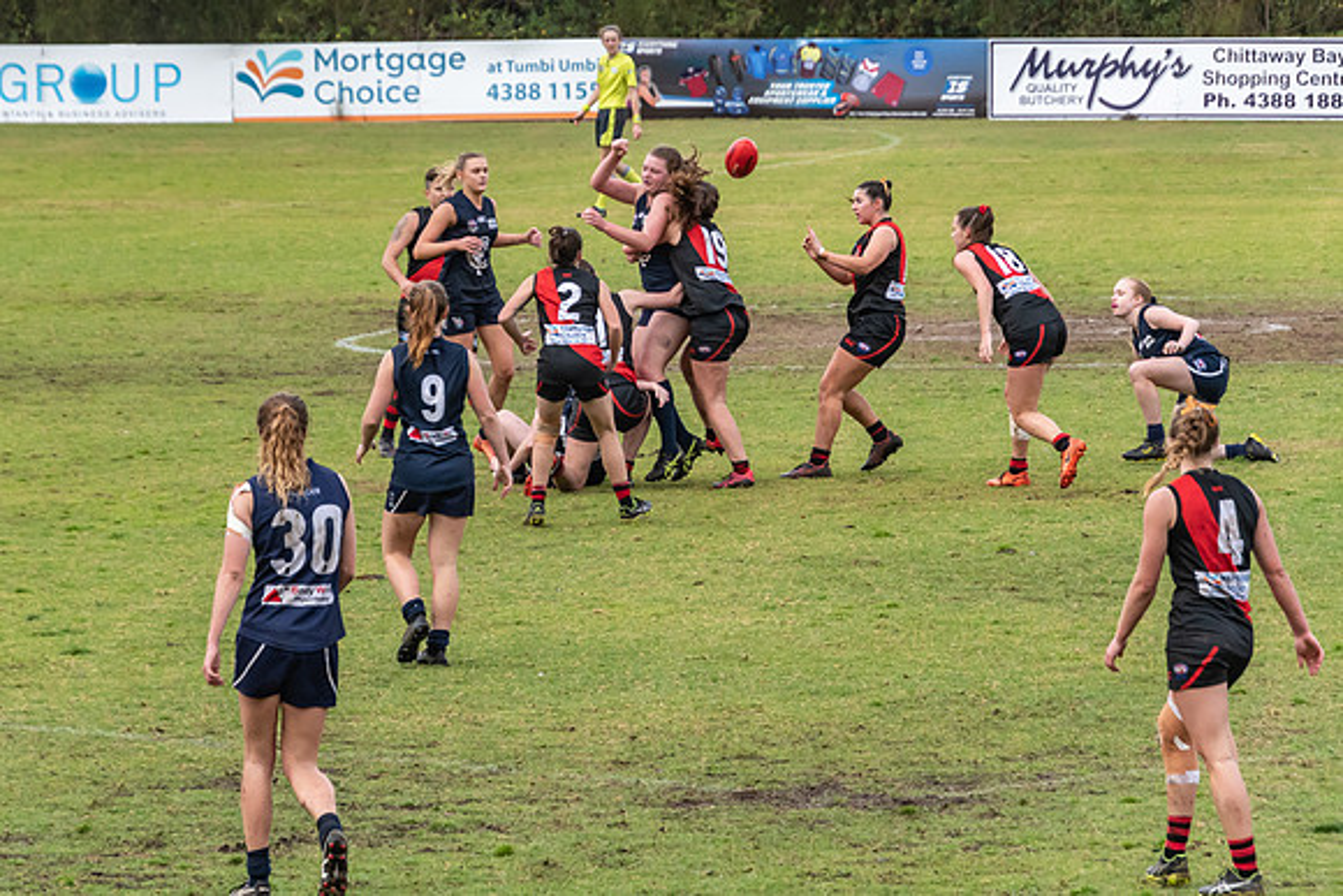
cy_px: 332
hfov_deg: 6.4
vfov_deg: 4.3
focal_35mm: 323
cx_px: 497
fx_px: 12042
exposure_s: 1/1600
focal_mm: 170
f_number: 6.3
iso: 800
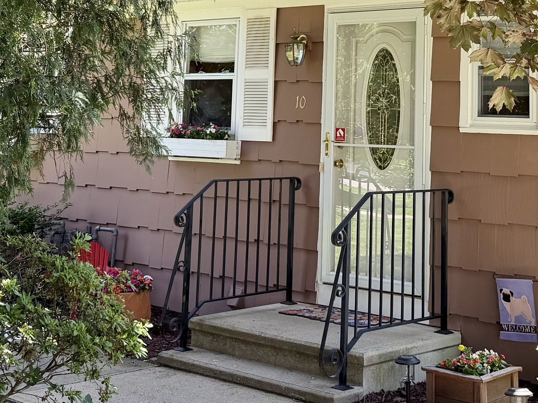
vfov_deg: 20.5
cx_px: 311
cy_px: -20
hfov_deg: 28.1
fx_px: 1072
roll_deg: -1.3
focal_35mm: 69
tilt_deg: +6.9
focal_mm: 6.76
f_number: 1.78
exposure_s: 1/478
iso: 100
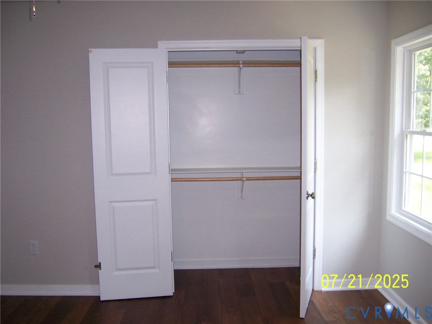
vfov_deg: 39.7
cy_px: 162
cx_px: 216
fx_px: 449
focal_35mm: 36
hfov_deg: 51.4
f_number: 2.8
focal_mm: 6.2
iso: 125
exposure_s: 1/60
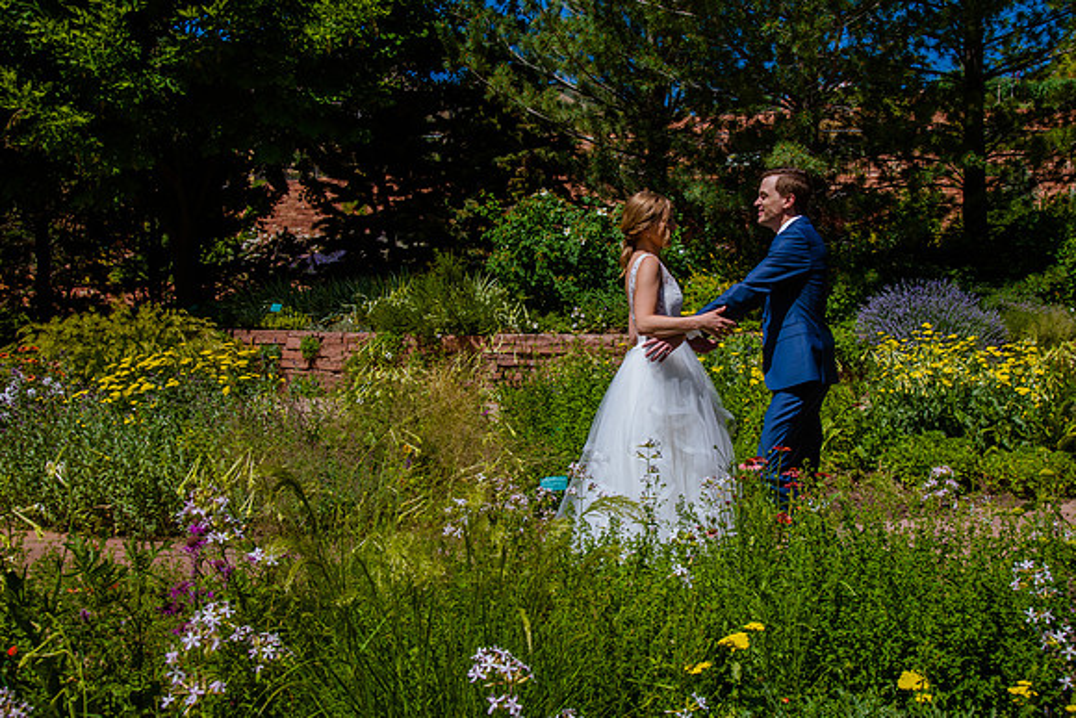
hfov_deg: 46.5
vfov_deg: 32.0
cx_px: 585
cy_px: 336
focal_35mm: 42
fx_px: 1251
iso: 200
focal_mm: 38
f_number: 10
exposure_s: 1/320
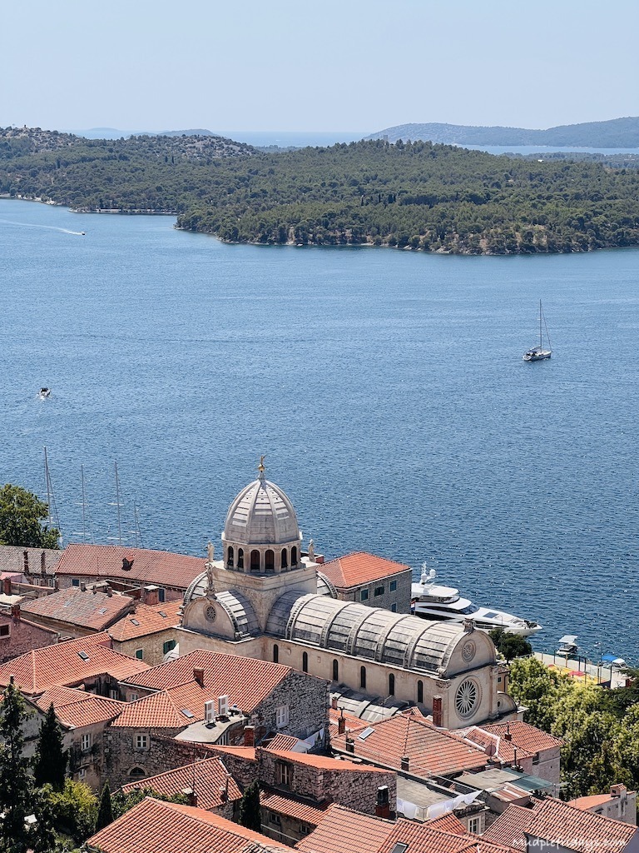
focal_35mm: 77
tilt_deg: -9.3
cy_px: 426
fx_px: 1895
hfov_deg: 19.1
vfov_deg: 25.3
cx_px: 320
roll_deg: -0.2
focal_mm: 9
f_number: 2.8
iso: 32
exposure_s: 1/1064
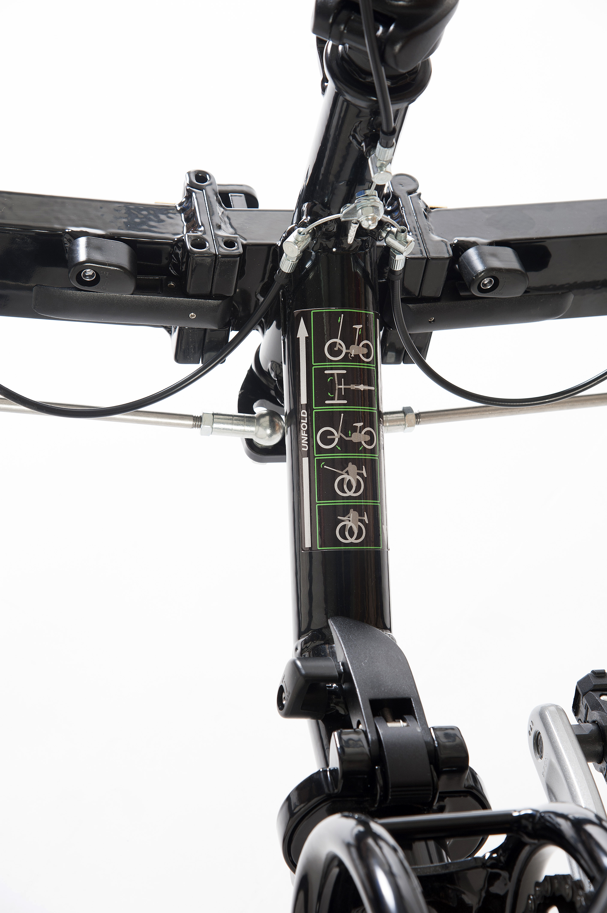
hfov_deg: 14.8
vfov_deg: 22.2
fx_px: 2330
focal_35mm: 92
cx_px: 304
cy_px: 456
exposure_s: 1/125
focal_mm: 92
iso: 200
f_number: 10
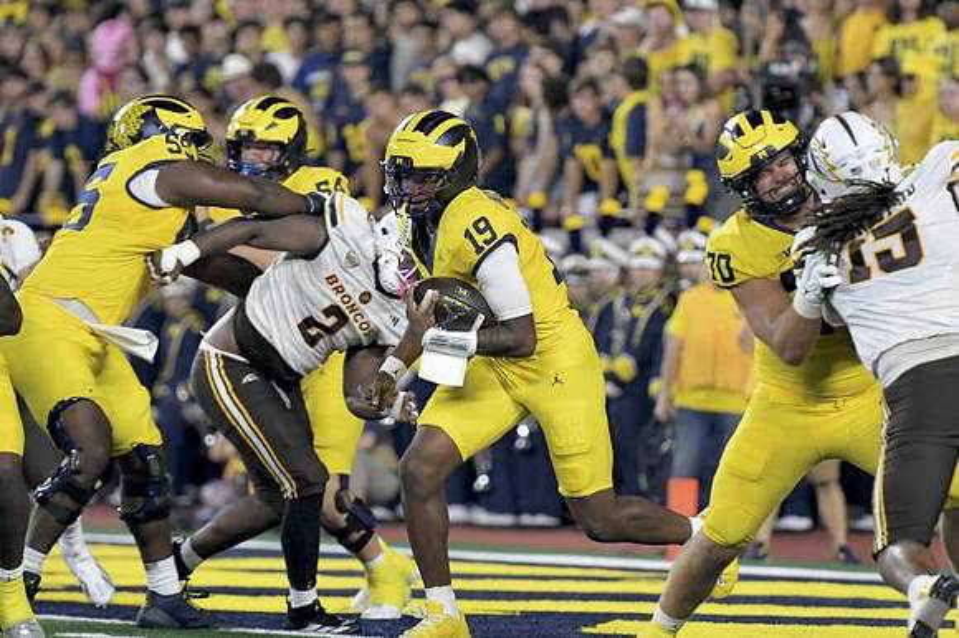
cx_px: 480
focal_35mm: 285
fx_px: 7587
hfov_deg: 7.2
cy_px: 319
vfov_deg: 4.8
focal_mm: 190
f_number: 2.8
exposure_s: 1/1000
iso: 2000
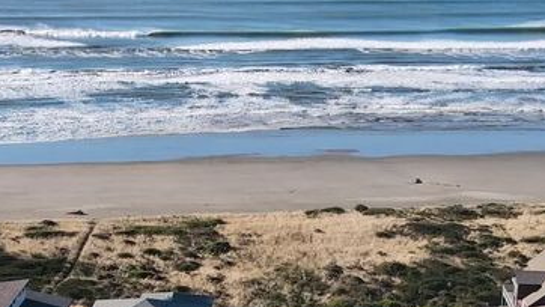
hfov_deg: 28.4
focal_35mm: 74
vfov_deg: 16.0
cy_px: 305
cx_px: 179
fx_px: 1070
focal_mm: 4.5
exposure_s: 1/500
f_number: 2.8
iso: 100
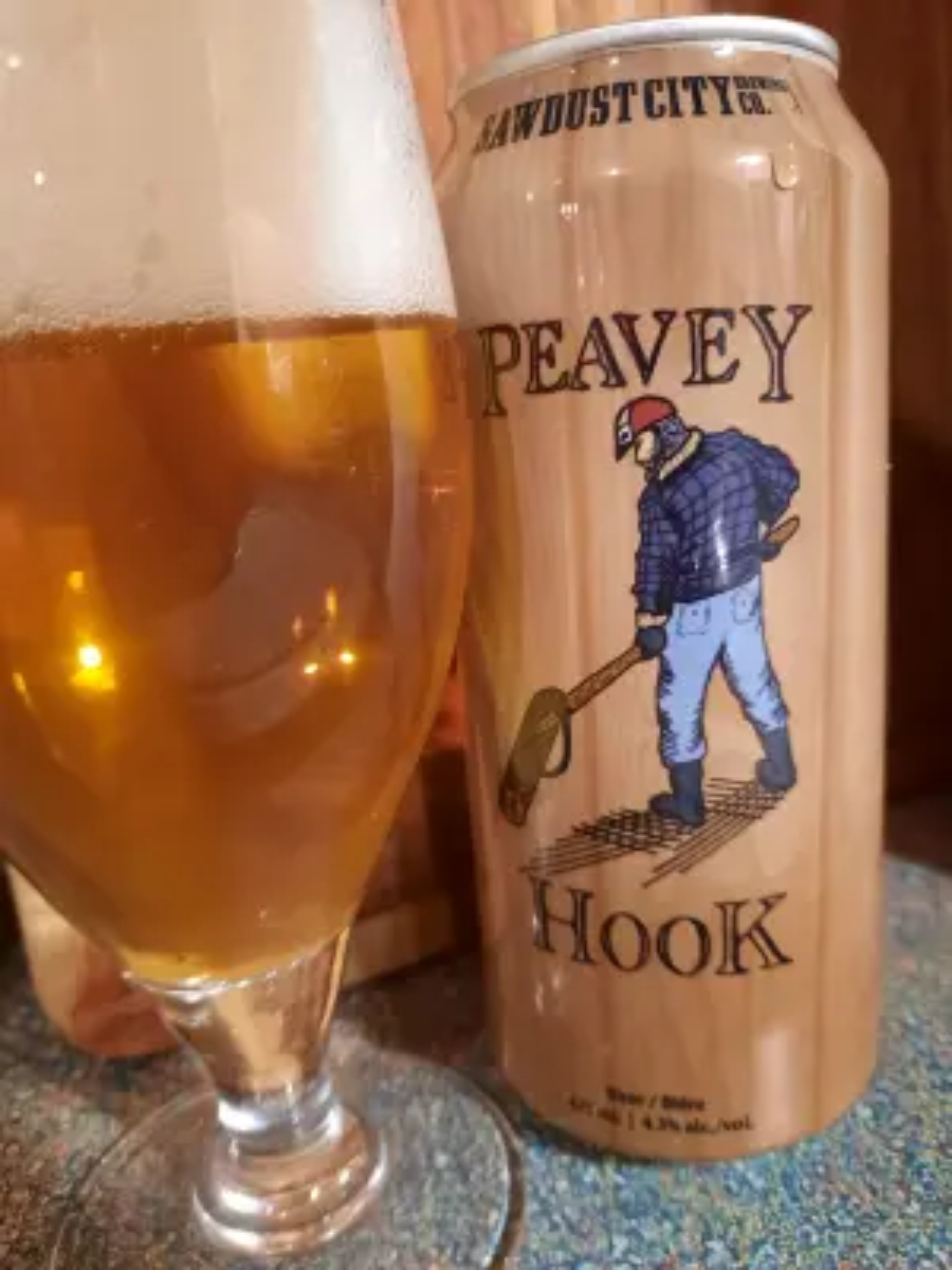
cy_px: 635
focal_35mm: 25
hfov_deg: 54.9
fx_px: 917
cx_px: 476
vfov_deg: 69.4
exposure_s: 1/24
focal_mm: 4.6
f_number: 2
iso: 320
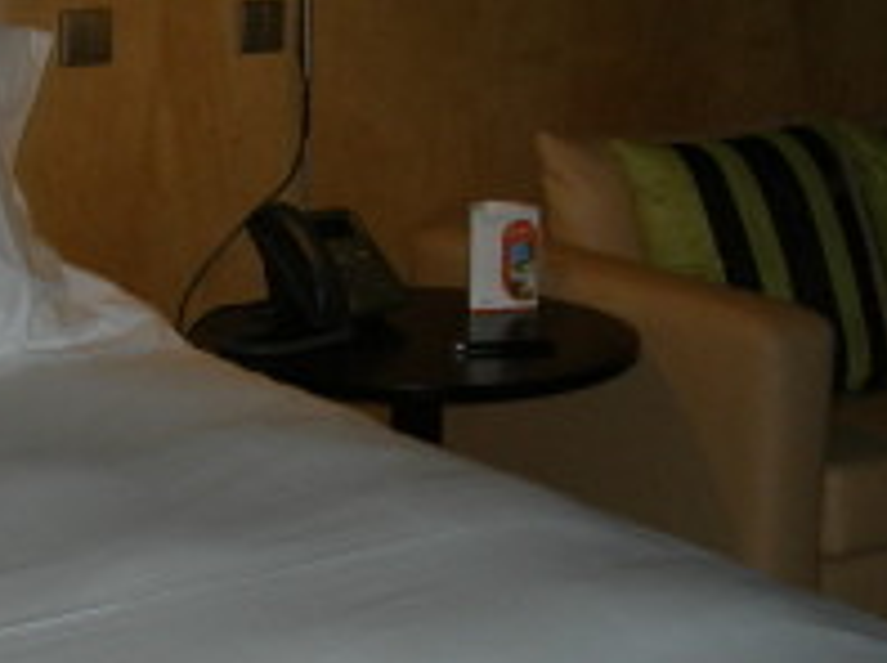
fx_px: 2457
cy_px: 441
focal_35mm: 96
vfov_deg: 15.3
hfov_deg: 20.2
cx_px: 143
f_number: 2.8
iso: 50
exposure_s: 1/60.1
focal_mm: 7.8
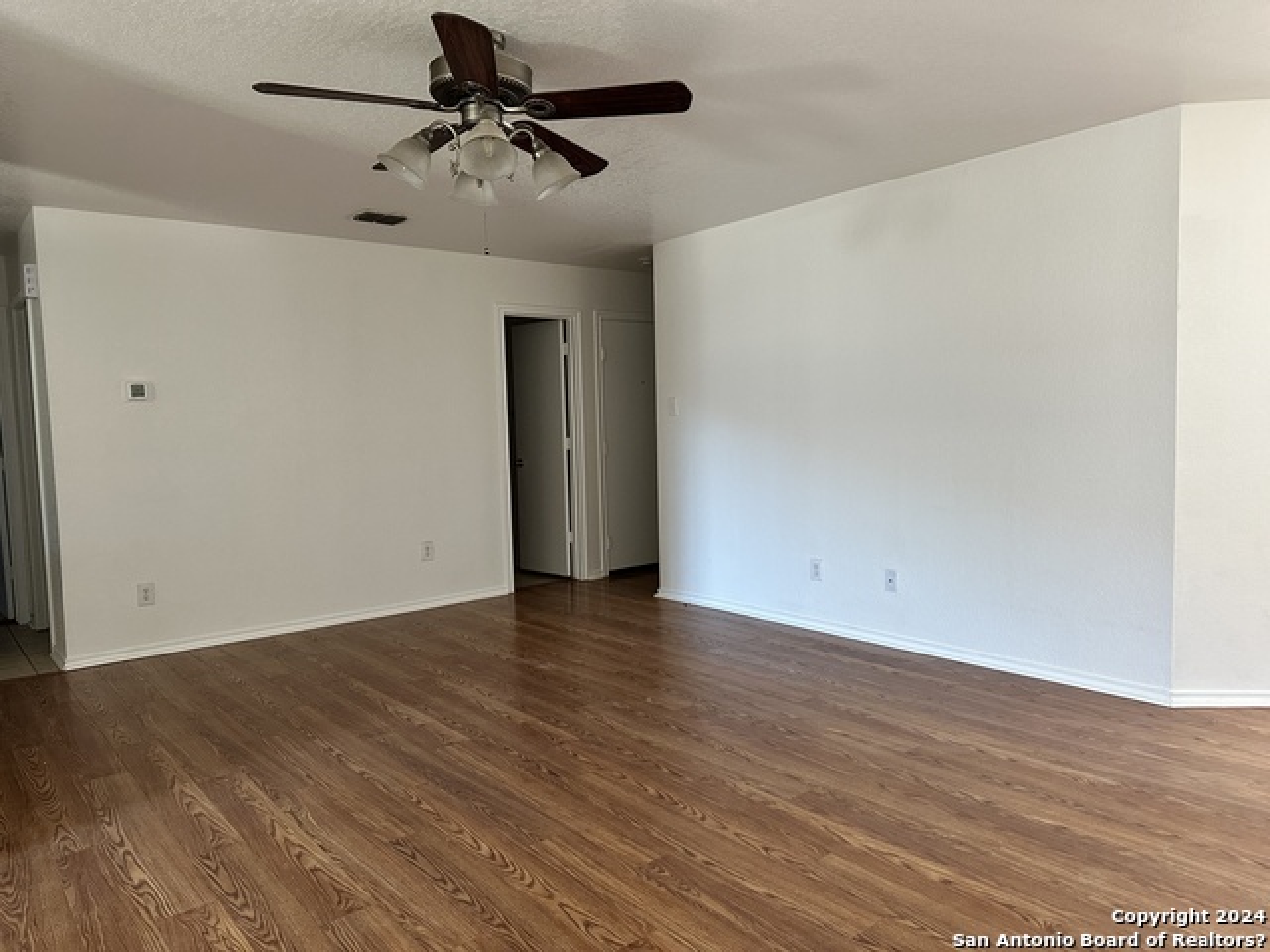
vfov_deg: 56.8
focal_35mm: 24
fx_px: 881
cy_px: 476
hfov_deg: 71.6
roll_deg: +1.6
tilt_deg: -3.9
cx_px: 635
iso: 400
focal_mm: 6.86
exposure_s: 1/60
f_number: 1.78
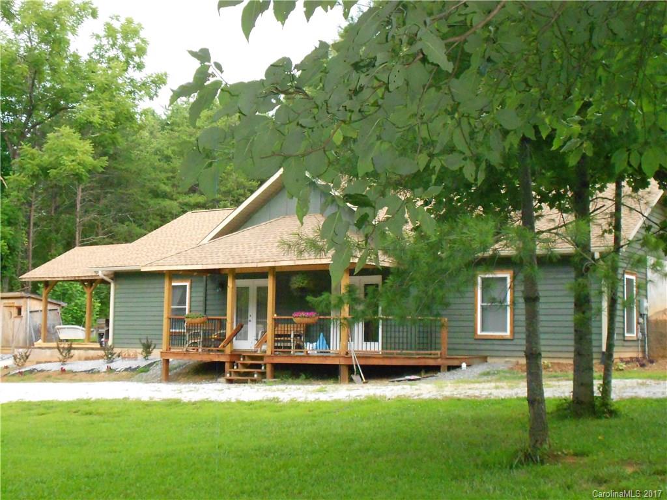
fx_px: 944
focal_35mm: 49
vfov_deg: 29.7
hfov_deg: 38.9
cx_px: 334
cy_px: 250
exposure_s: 1/60
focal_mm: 8.8
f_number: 4.5
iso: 1000
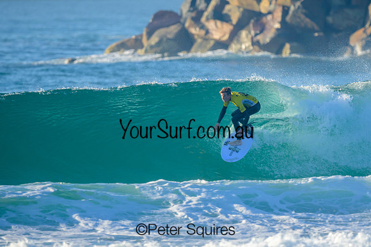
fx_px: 11328
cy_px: 116
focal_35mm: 1099
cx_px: 212
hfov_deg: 1.9
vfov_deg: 1.3
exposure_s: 1/2000
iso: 560
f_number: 6.3
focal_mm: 800
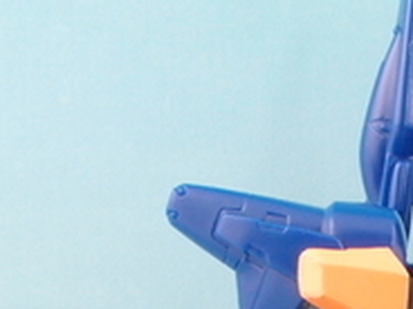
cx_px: 492
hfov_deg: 11.7
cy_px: 598
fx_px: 1969
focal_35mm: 165
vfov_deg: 8.6
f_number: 8
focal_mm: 8.16
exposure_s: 1.3
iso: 100
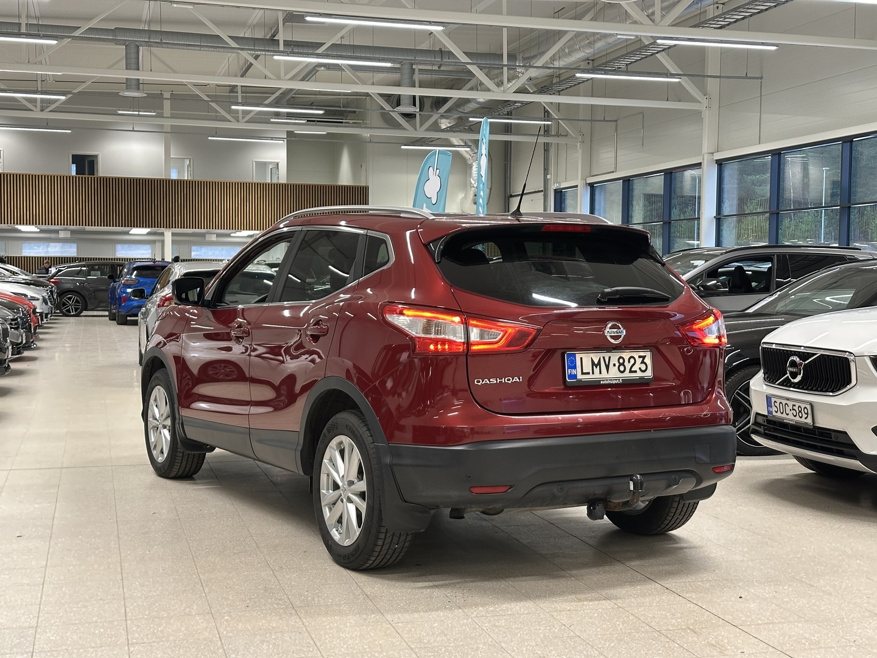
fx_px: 1216
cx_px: 438
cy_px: 329
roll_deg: -0.3
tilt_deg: -2.2
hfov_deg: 39.7
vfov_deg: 30.3
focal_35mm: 48
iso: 250
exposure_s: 1/58
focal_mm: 6.86
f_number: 1.78
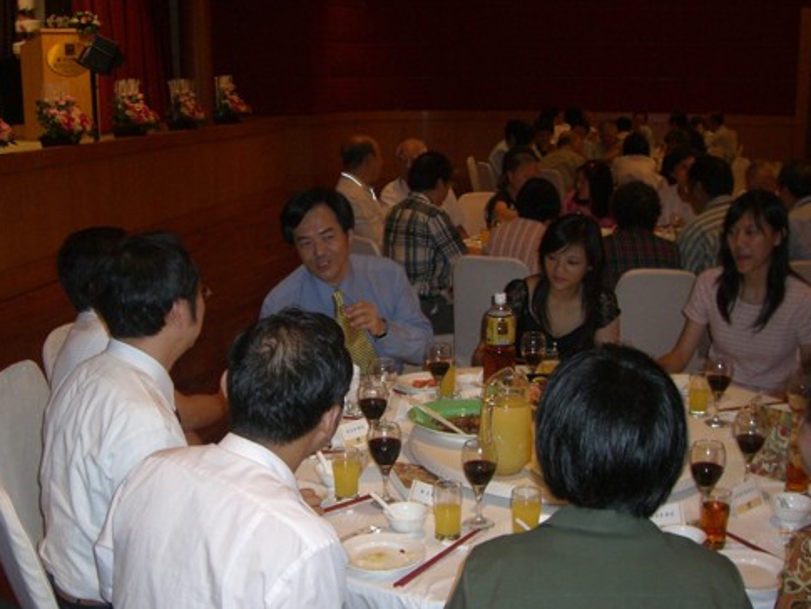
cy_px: 360
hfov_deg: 40.4
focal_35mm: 47
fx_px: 1101
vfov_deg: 30.8
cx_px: 388
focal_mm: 6.2
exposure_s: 1/60
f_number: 2.7
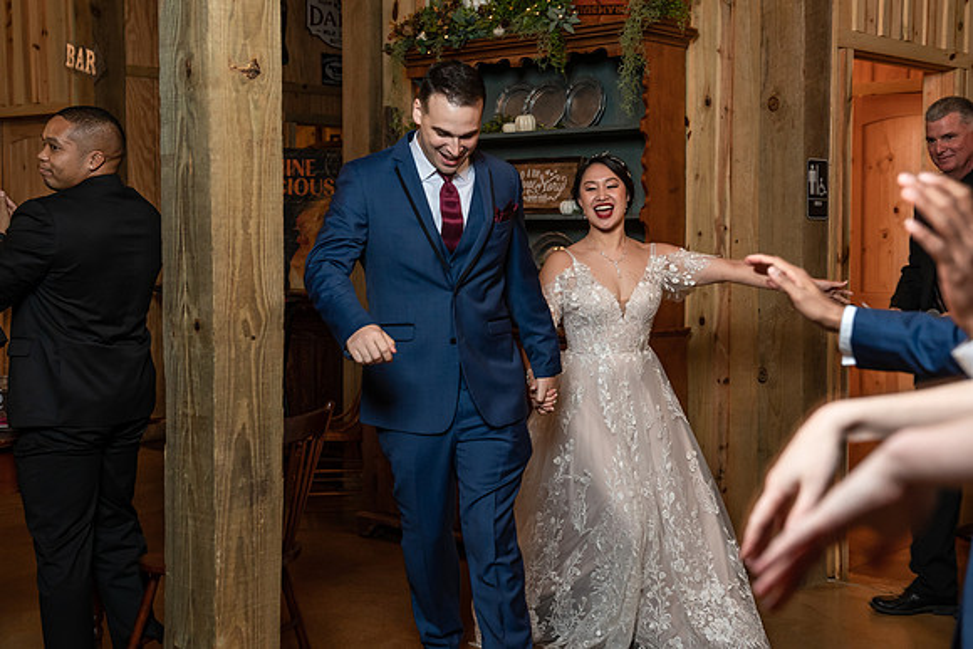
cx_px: 556
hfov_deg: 37.7
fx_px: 1420
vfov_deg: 25.7
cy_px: 278
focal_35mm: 53
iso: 2000
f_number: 4
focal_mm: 46
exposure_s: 1/125
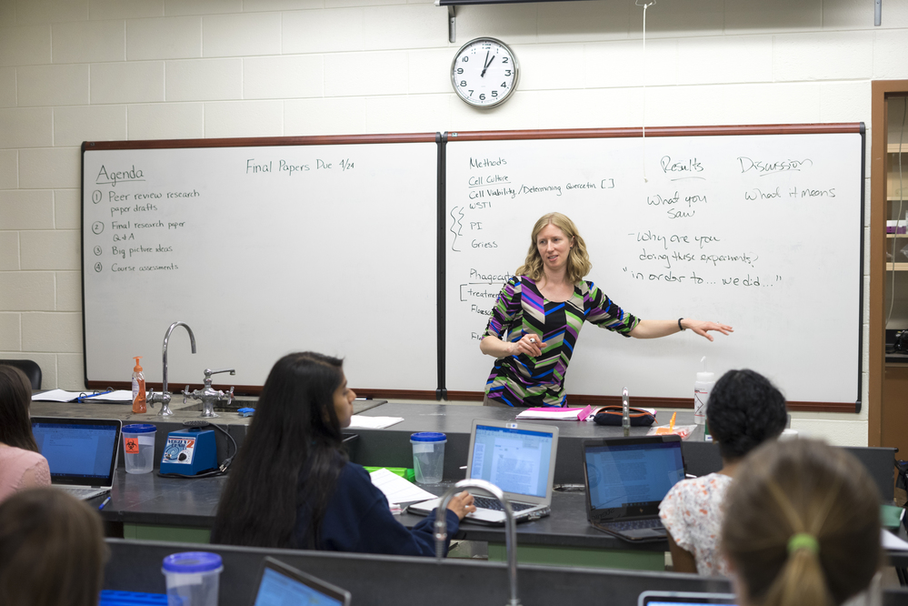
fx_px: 1261
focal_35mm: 50
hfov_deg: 39.6
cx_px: 454
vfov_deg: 27.0
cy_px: 303
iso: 1000
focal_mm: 50
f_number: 2.8
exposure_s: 1/250
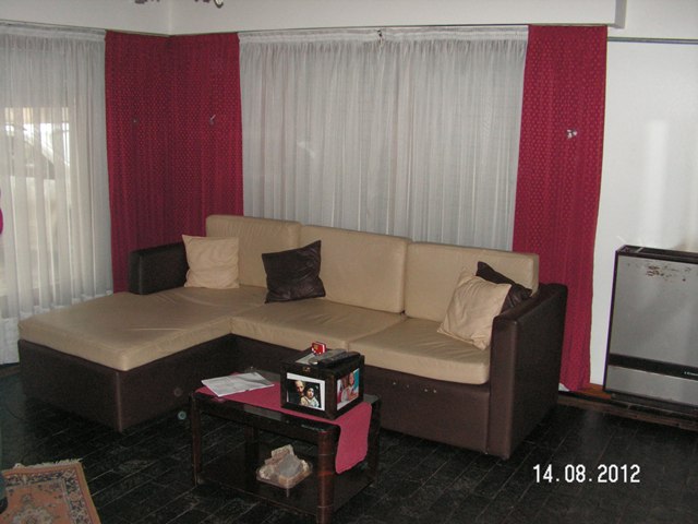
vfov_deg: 39.7
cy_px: 262
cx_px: 349
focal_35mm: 36
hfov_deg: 51.4
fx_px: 726
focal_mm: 6
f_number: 3.2
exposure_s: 1/40
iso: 160
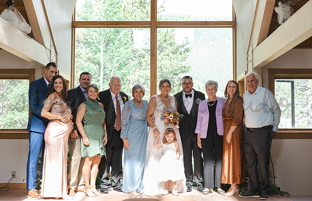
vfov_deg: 24.2
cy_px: 91
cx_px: 165
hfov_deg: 36.7
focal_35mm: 55
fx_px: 470
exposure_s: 1/250
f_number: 3.5
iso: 250
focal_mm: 50
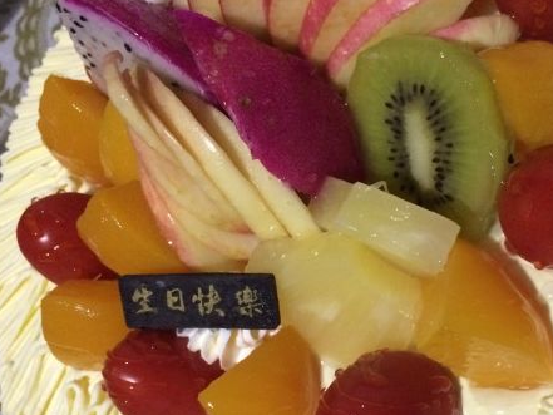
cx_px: 366
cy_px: 249
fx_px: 735
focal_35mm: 46
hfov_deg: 40.7
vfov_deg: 31.4
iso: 400
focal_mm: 4.15
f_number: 2.2
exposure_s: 1/17
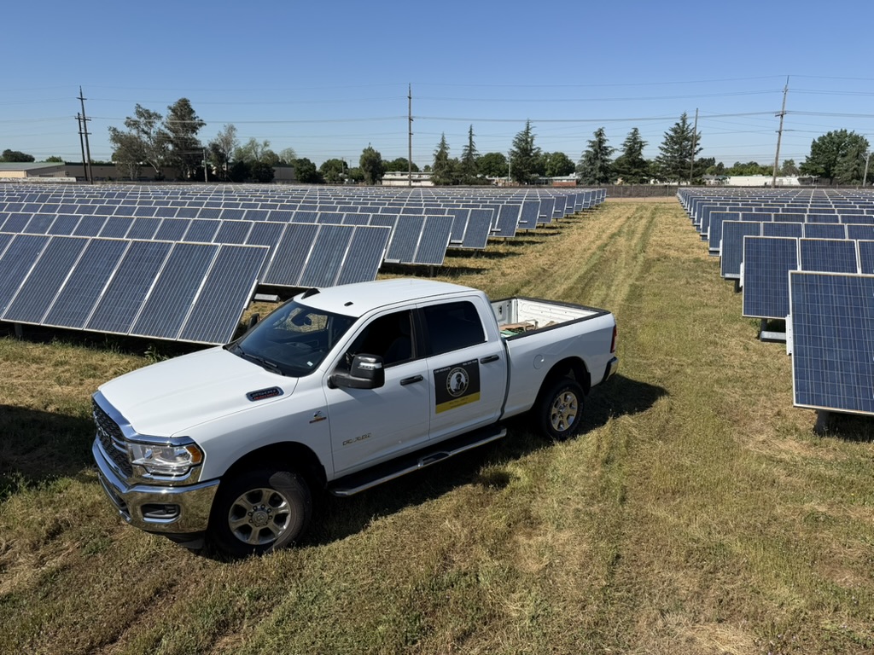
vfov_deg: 56.8
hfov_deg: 71.6
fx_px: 606
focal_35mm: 24
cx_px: 437
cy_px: 328
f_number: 1.78
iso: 80
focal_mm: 6.76
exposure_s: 1/6173
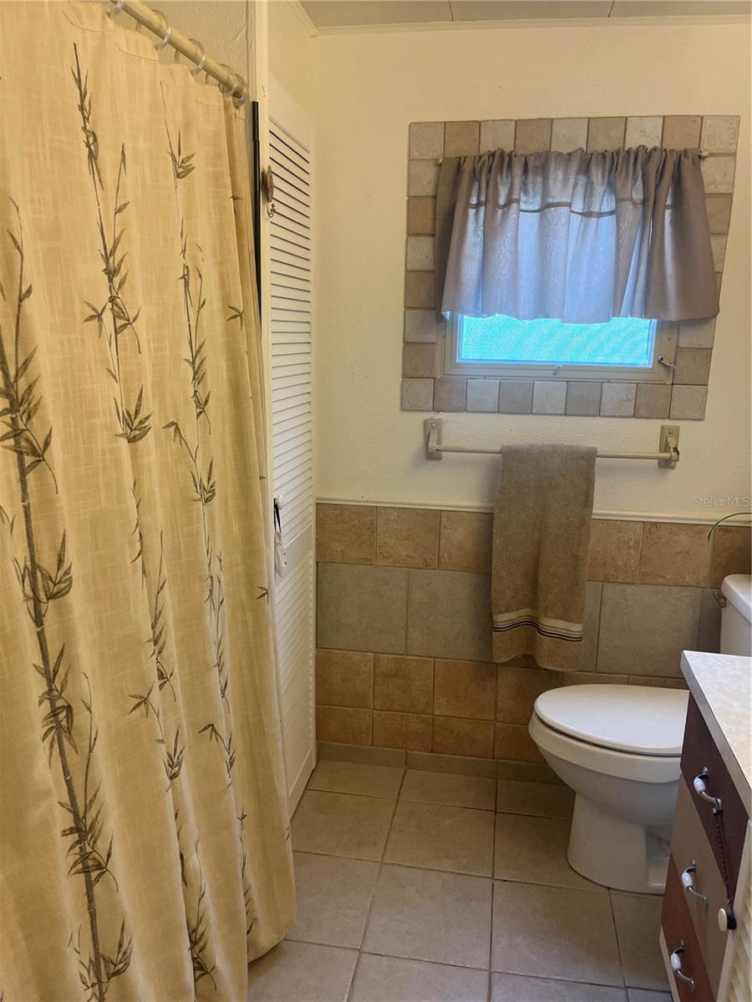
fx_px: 753
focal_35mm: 26
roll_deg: +1.8
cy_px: 501
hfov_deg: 53.1
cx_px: 376
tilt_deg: -11.9
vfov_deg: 67.3
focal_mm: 5.1
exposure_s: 1/120
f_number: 1.6
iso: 100
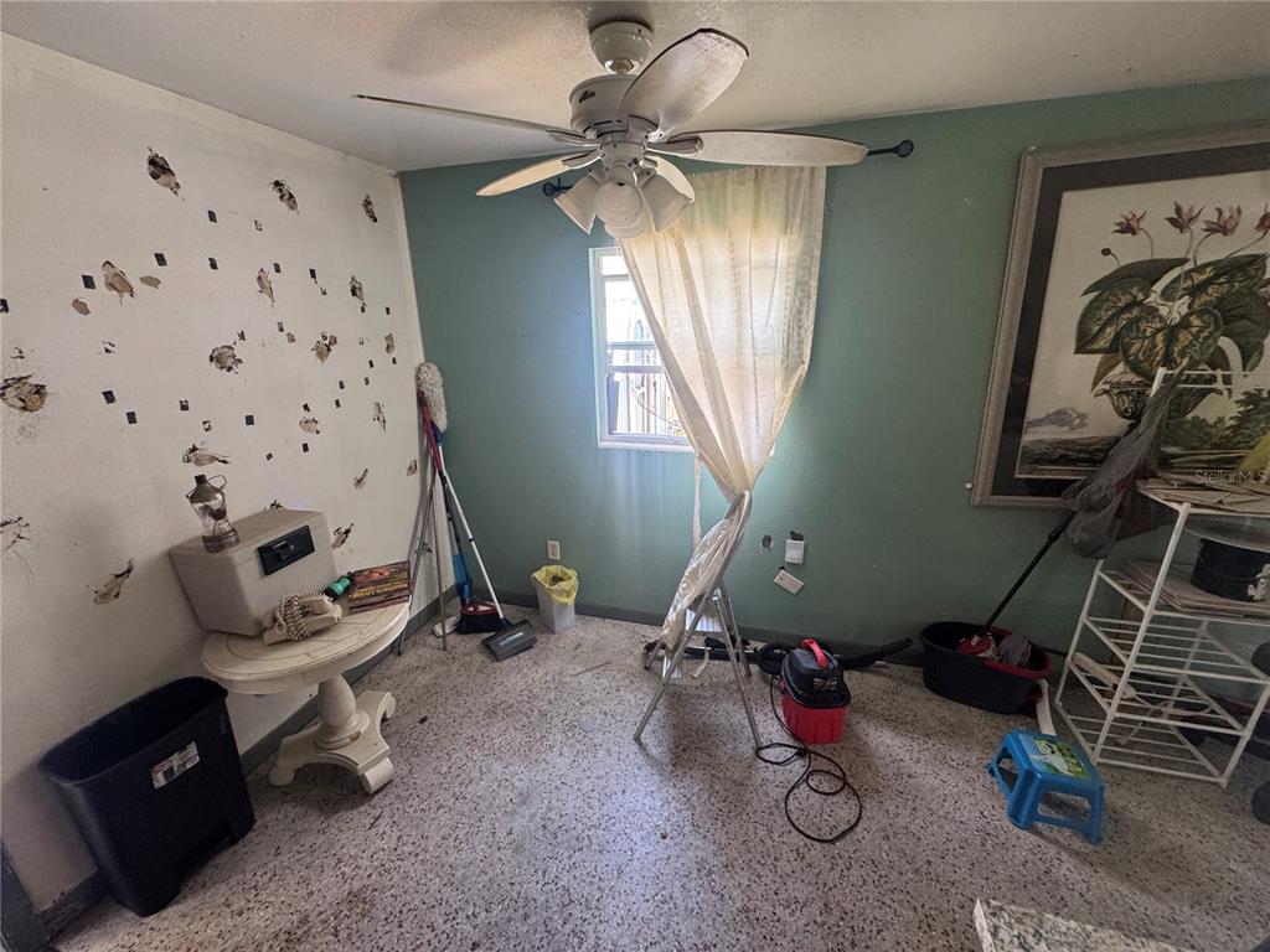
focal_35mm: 14
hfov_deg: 102.1
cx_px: 635
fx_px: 514
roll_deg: +0.8
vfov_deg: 85.7
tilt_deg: -18.4
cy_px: 476
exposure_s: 1/99
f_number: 2.2
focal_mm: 2.22
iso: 200
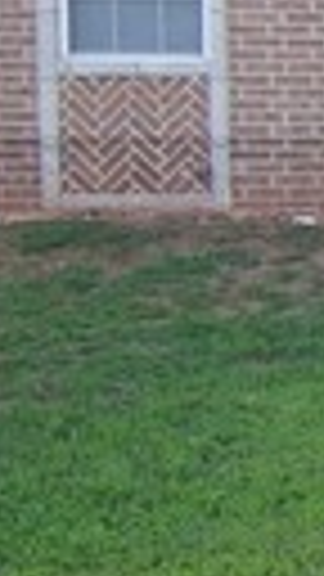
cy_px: 207
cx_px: 914
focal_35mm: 100
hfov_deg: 9.8
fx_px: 1527
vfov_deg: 21.3
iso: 88
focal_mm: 3.8
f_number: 2.88
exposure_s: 1/32
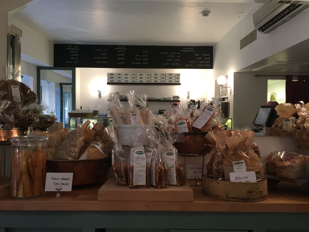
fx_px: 259
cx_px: 154
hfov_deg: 61.7
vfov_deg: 48.2
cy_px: 116
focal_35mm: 29
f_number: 2.2
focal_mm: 4.15
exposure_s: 1/33
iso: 64
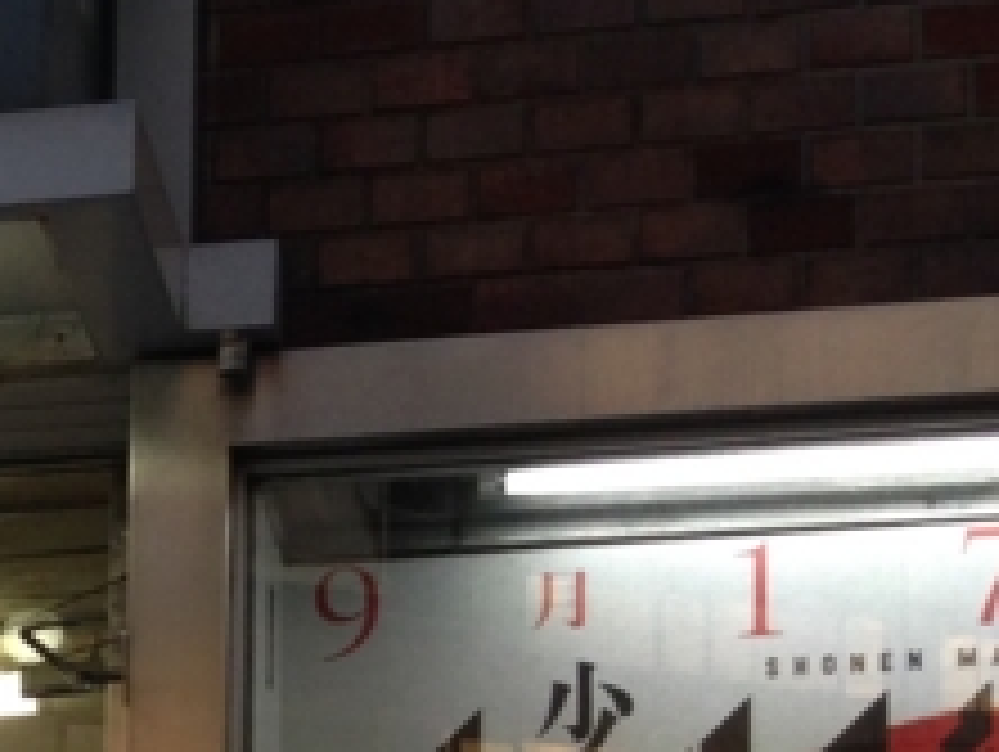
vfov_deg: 9.5
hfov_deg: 11.4
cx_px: -1143
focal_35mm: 152
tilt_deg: +4.8
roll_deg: -3.6
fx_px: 4391
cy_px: 1184
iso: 64
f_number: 2.4
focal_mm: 4.12
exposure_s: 1/120
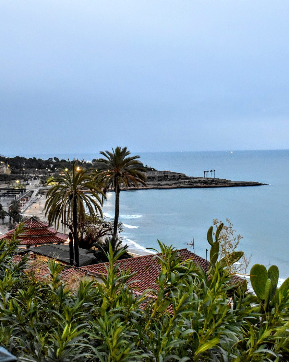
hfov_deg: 26.2
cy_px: 181
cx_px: 95
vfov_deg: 32.6
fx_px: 617
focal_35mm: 58
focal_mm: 27
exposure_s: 1/20
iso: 5000
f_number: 5.6
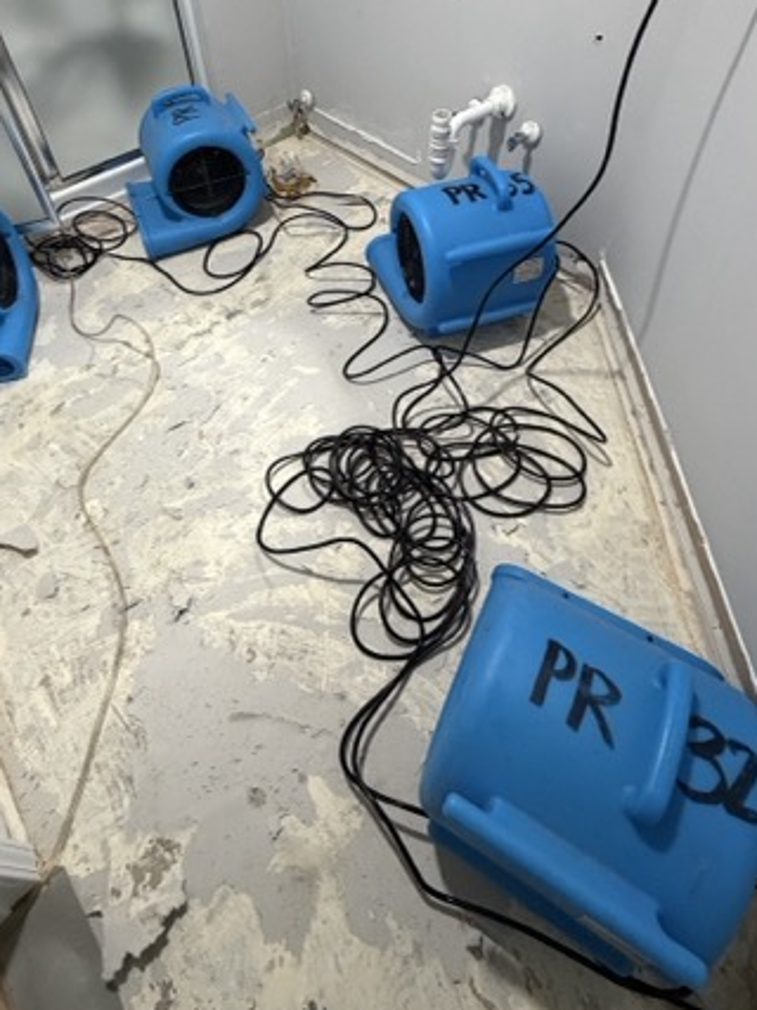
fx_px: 613
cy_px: 364
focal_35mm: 21
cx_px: 338
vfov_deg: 77.2
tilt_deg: -47.7
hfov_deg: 63.3
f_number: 2.2
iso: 500
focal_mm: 2.22
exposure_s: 1/60
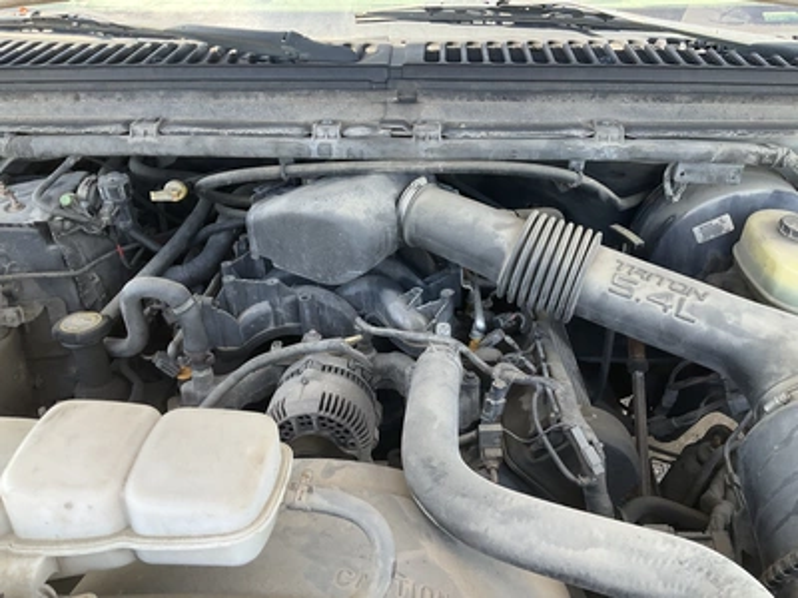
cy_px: 299
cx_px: 399
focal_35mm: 29
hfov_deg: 61.7
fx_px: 669
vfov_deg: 48.2
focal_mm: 3
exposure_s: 1/138
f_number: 1.8
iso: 32
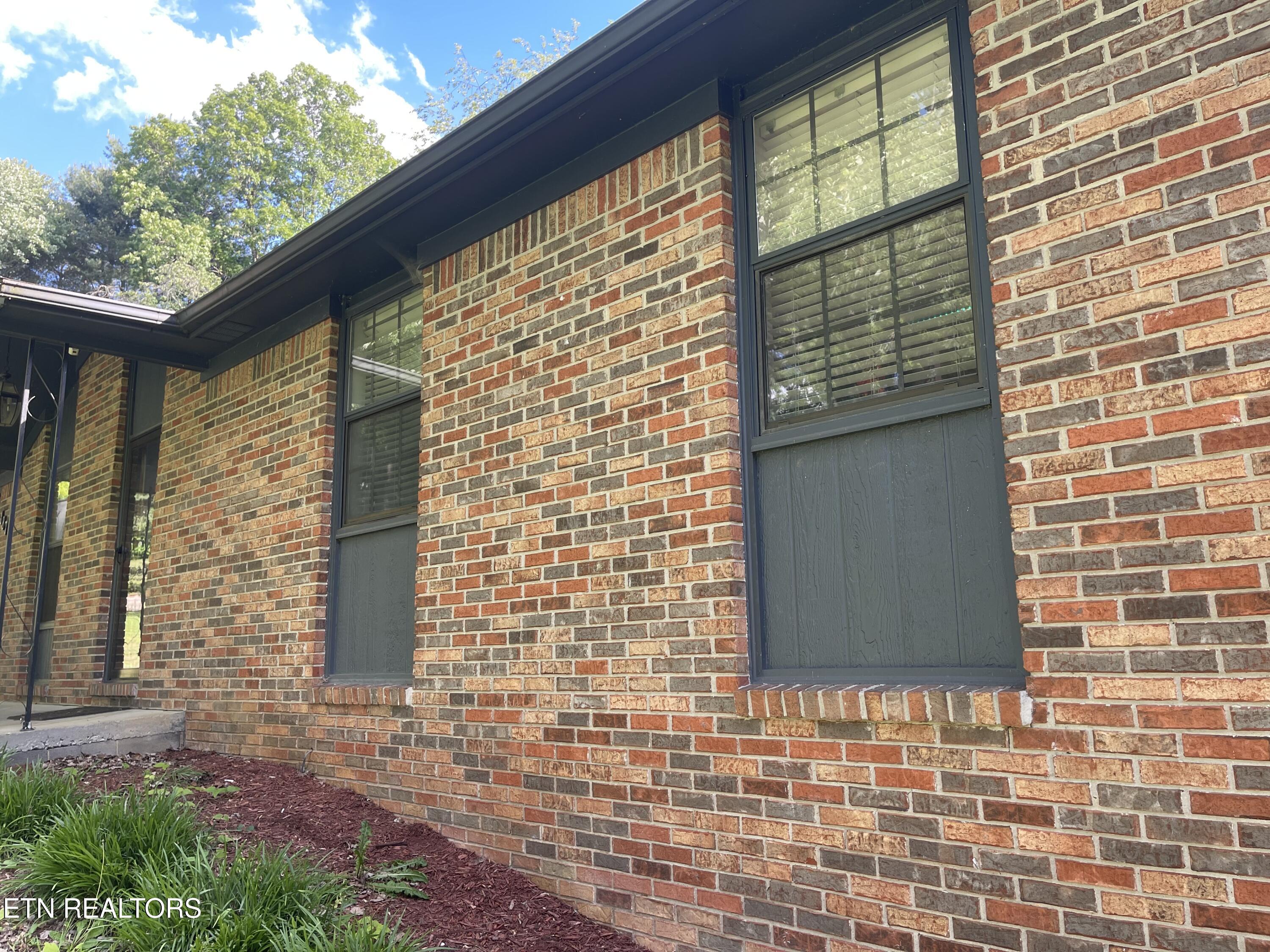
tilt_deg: +9.7
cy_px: 476
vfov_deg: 54.9
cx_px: 635
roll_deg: +0.8
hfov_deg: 69.4
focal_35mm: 25
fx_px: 917
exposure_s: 1/184
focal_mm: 5.1
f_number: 1.6
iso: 32
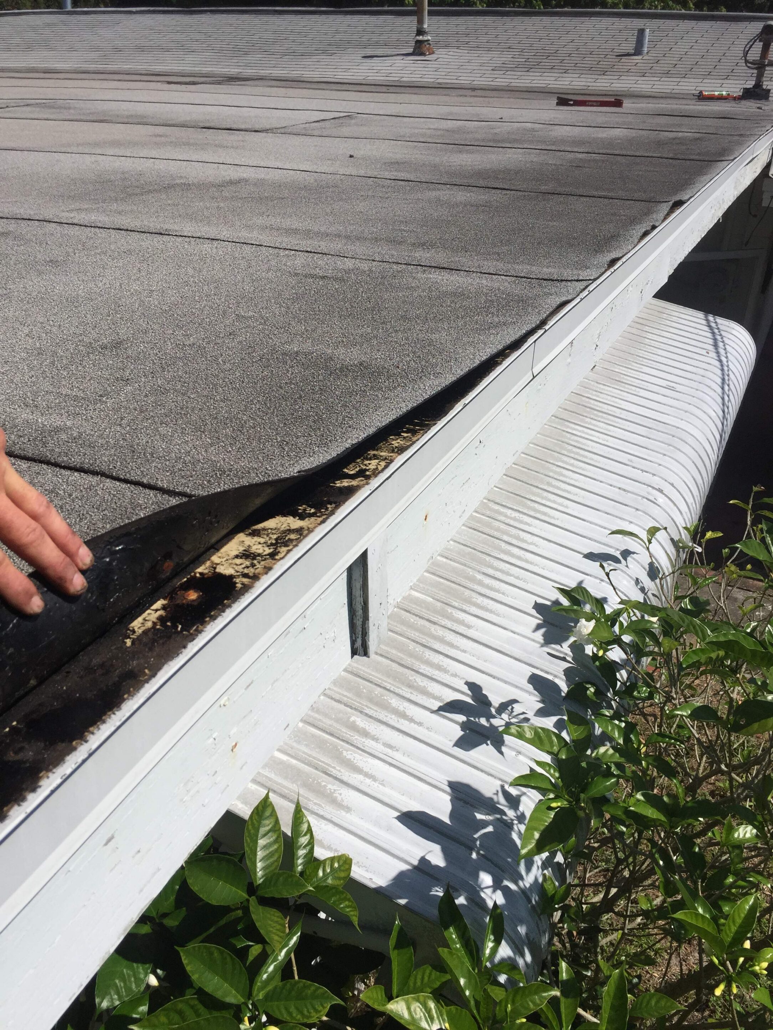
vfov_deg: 61.7
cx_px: 386
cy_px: 515
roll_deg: +0.2
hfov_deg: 48.2
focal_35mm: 29
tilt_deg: -31.4
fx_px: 863
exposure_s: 1/5650
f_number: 2.2
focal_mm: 4.15
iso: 32
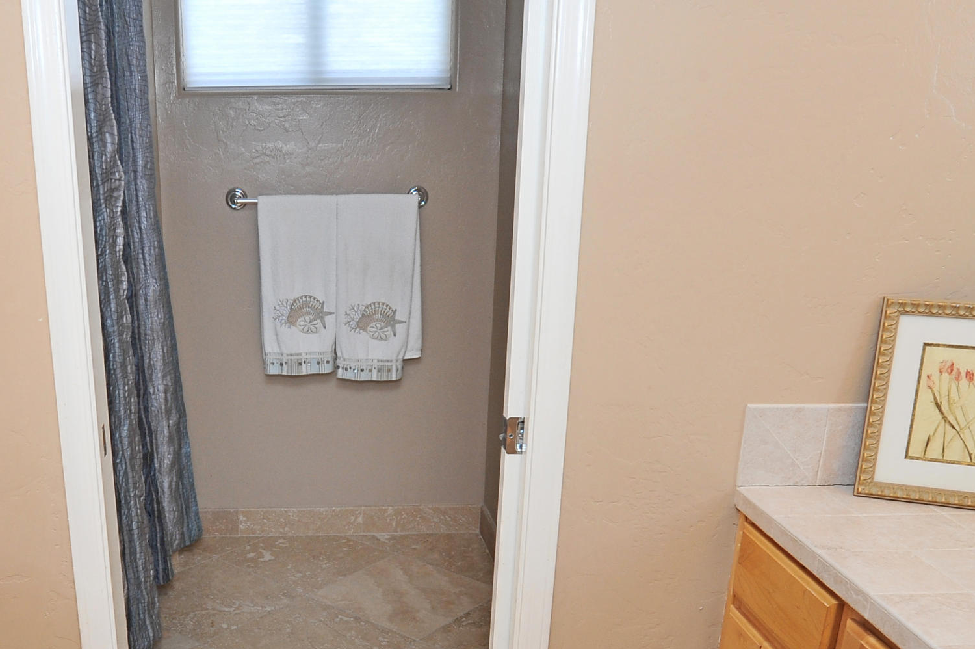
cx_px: 330
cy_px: 493
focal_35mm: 36
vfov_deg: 35.9
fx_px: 974
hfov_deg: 52.2
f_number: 10
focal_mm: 18
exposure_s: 1/40
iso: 640
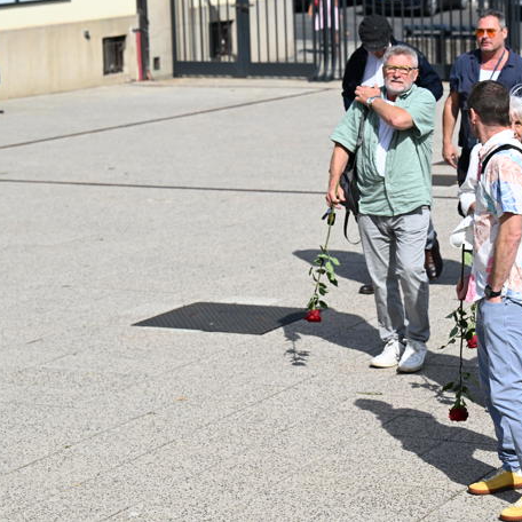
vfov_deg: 14.4
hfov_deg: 14.4
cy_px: 260
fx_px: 2064
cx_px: 385
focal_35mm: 121
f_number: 5.6
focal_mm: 94
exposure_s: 1/5000
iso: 800
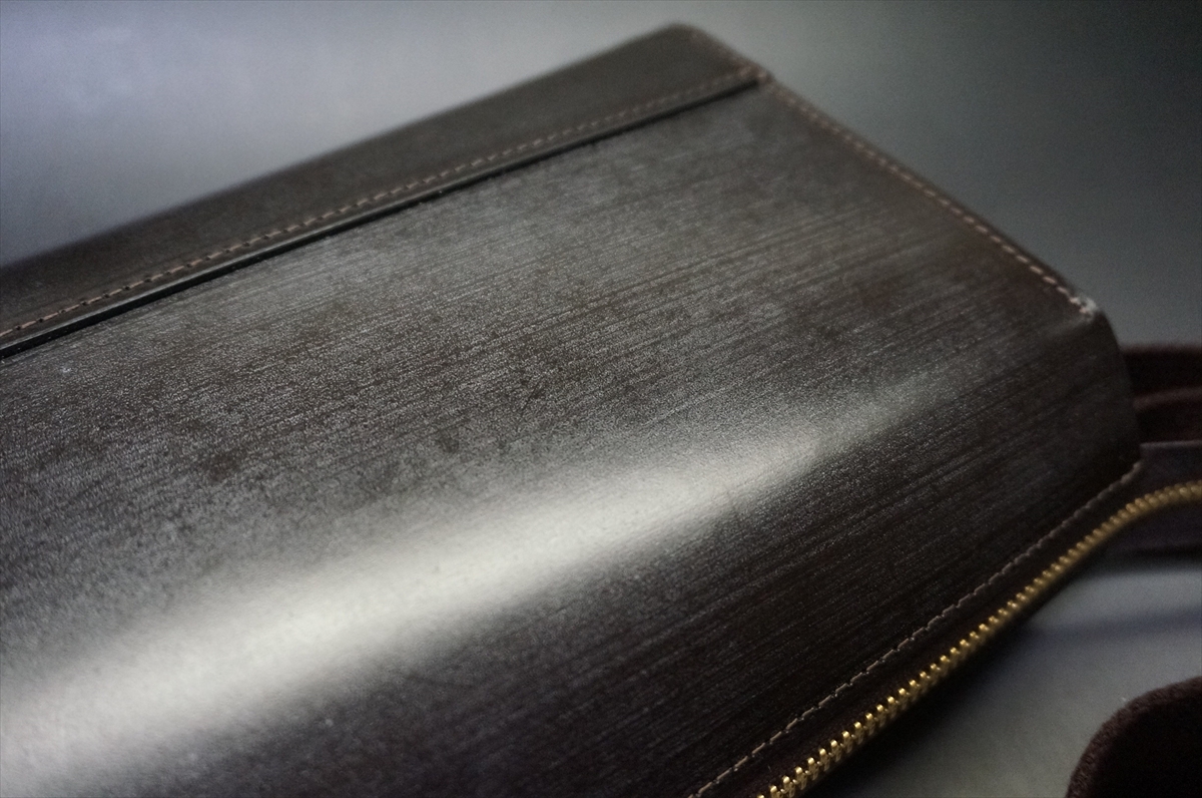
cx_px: 601
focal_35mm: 34
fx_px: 1150
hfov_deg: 55.2
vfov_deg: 38.2
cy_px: 399
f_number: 4.5
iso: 3200
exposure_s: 1/160
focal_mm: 23
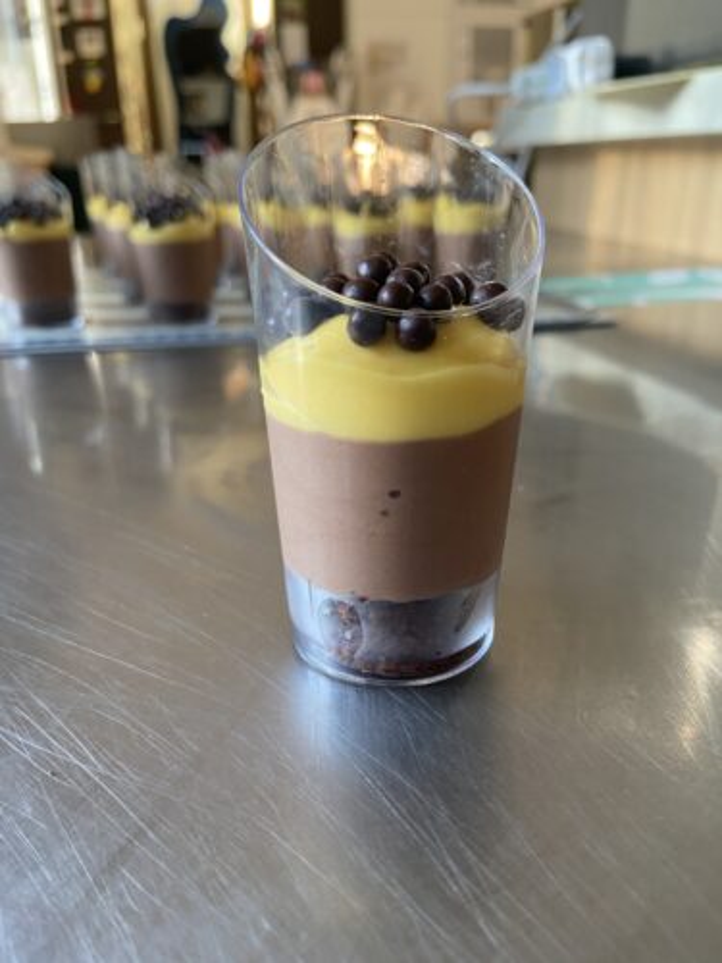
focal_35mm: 26
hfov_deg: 53.1
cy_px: 482
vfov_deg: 67.3
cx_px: 361
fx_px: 723
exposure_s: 1/63
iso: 125
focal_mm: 4.25
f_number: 1.8
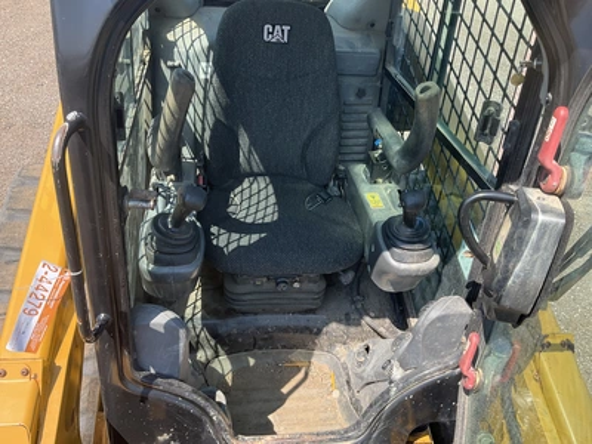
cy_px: 222
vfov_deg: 48.2
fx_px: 496
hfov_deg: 61.7
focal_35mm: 29
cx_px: 296
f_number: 1.8
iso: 25
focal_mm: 3
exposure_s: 1/457
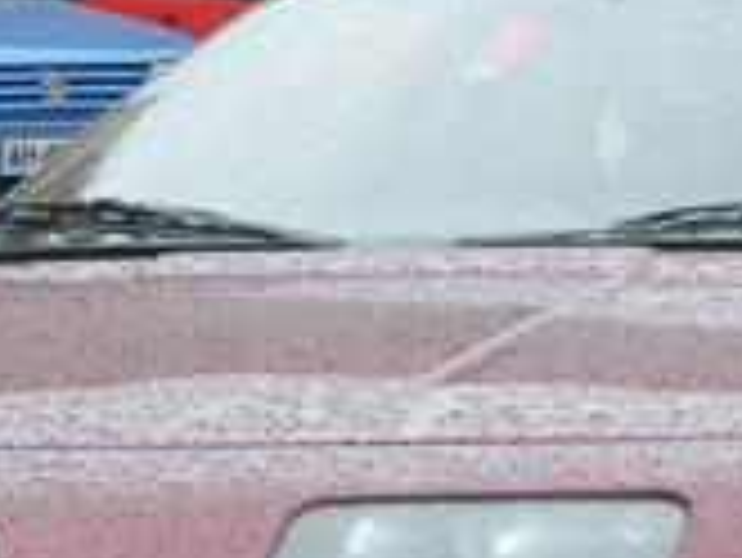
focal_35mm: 252
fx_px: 5406
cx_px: 375
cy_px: 662
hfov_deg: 7.9
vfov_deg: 5.9
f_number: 5
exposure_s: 1/100
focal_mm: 40
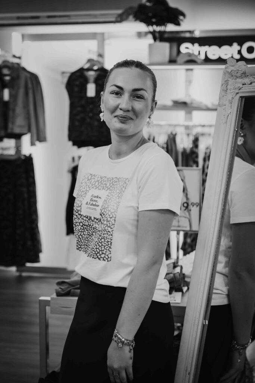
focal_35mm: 61
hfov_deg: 22.3
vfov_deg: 32.9
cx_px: 128
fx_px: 648
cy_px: 192
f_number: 3.5
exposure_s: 1/200
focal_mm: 61
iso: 2000
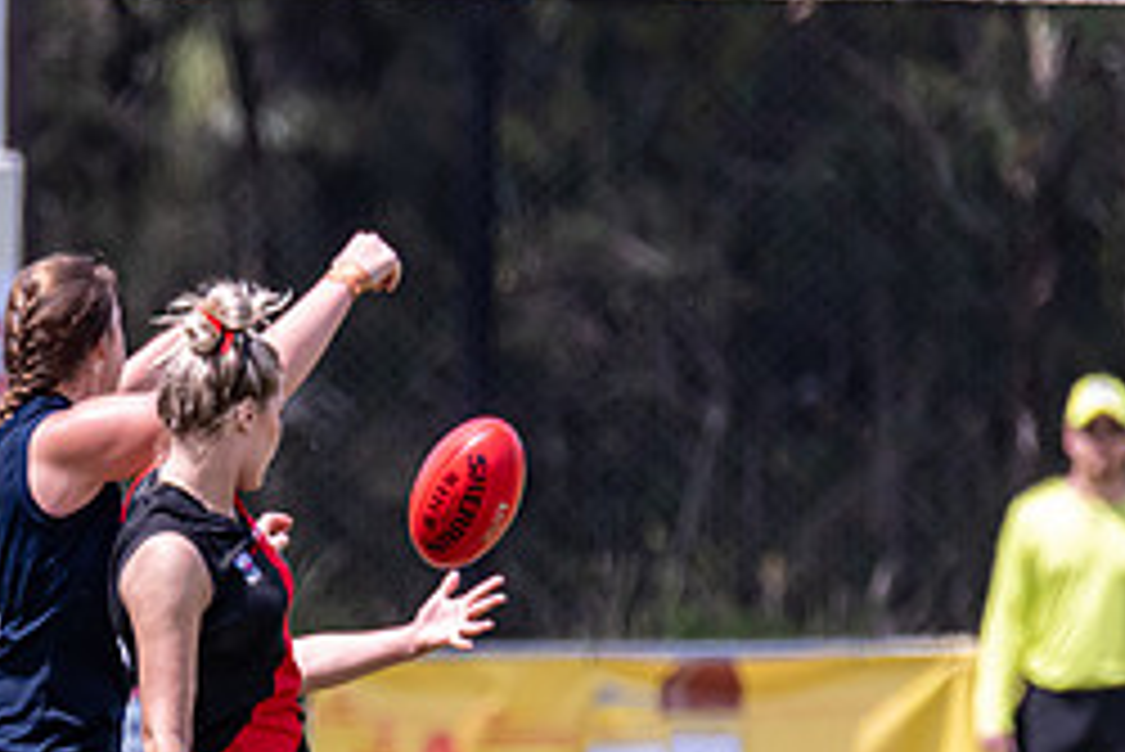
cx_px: -86
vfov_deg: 0.9
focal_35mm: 1556
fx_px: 48651
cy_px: 552
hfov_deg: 1.3
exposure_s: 1/2500
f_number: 6.3
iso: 800
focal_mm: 500
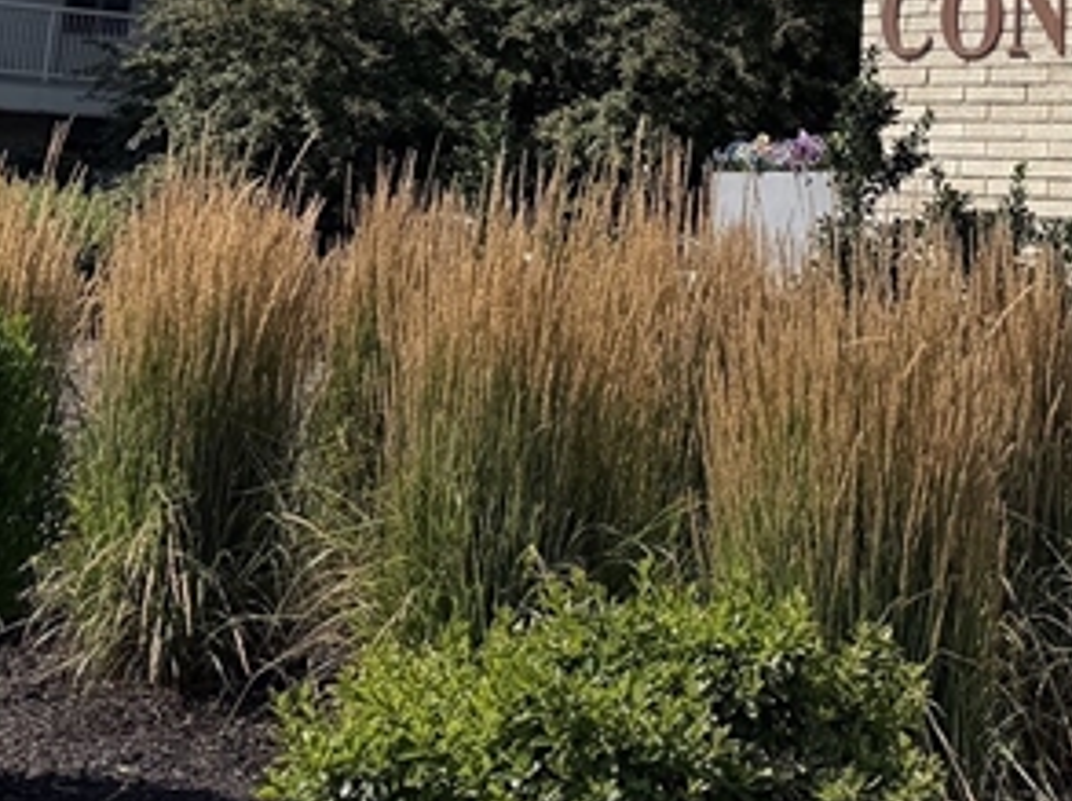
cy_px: -468
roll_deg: -2.3
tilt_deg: +16.1
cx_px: 860
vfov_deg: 15.8
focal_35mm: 84
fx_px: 2598
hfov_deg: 23.0
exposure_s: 1/5319
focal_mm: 6.76
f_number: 1.78
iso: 80
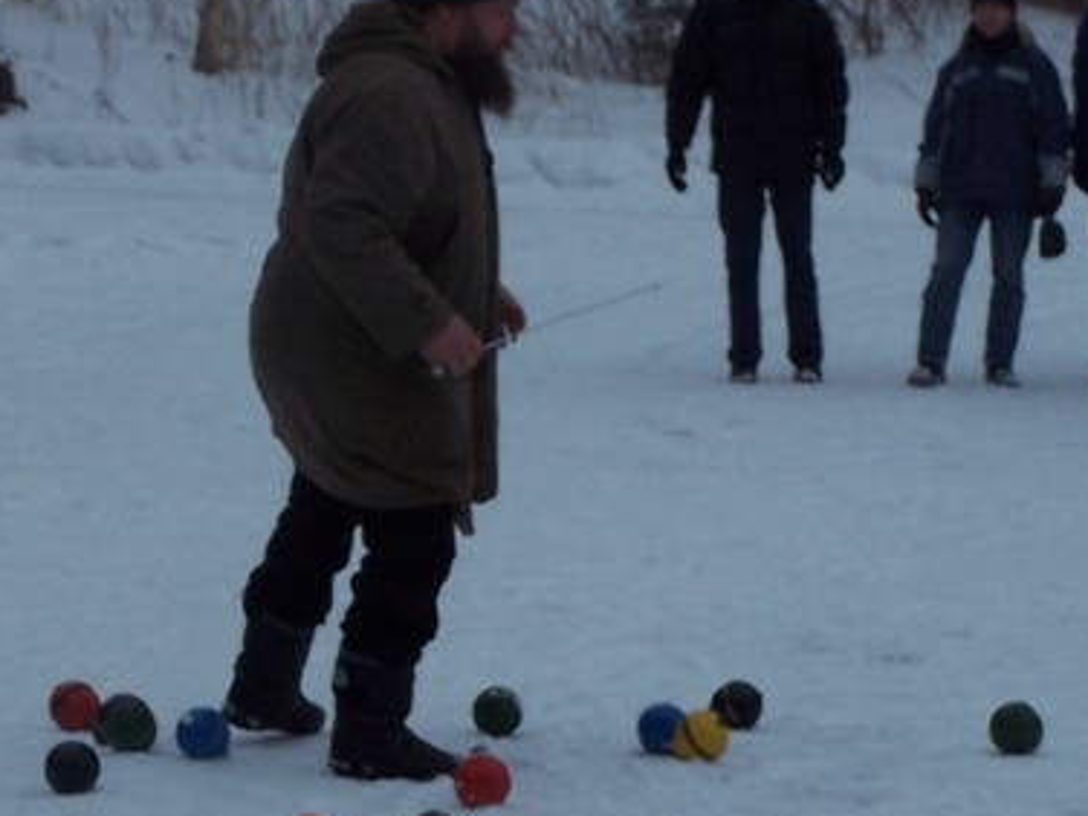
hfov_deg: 9.0
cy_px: 747
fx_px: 6946
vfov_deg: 6.7
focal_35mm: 221
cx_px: 628
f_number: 3.2
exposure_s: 1/250
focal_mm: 17.5
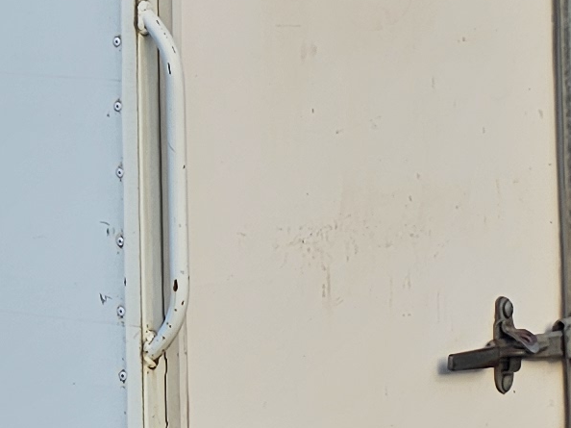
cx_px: -339
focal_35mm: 155
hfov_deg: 12.0
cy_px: -141
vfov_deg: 9.4
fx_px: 2556
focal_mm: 6.3
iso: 10
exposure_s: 1/182
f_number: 1.7
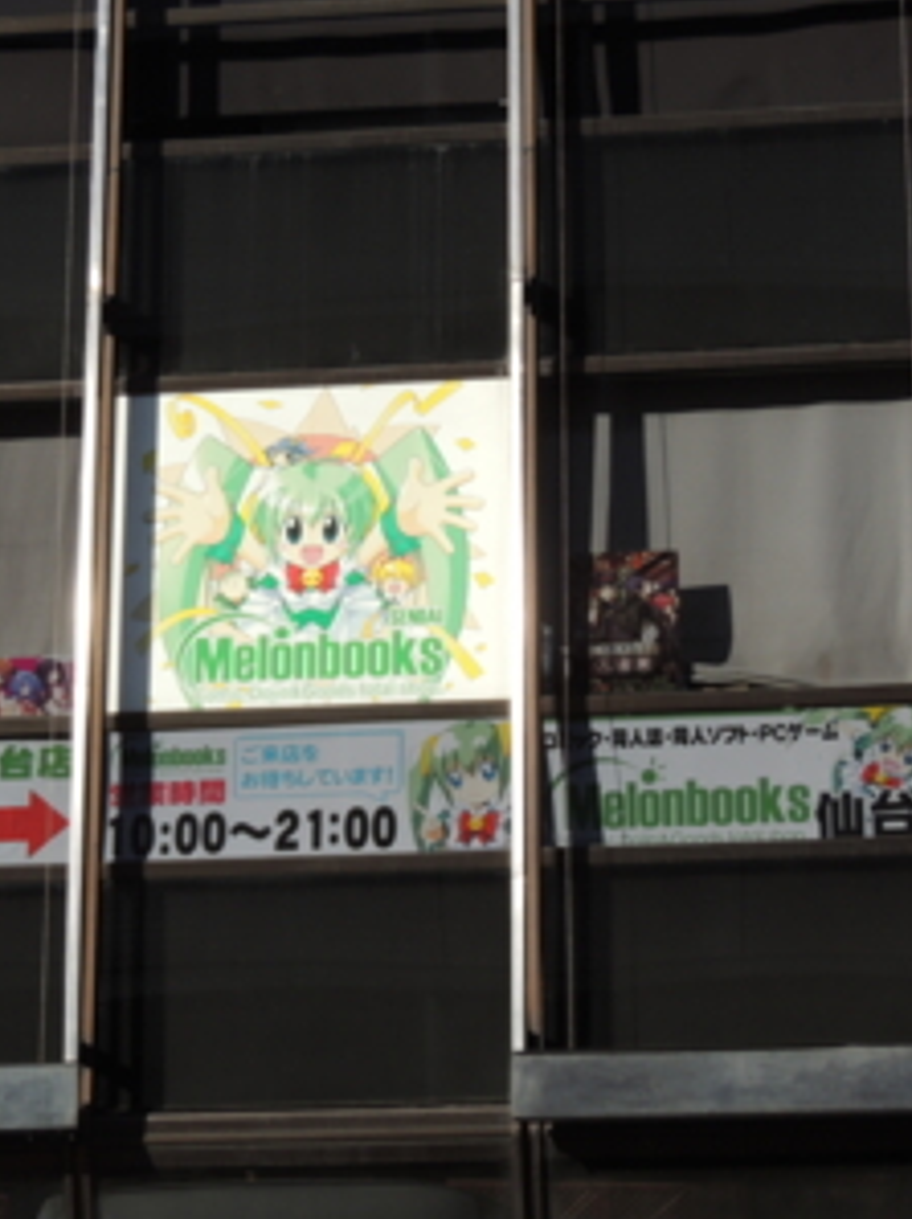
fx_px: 4819
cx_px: 274
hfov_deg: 10.8
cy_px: 626
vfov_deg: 14.4
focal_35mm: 137
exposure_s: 1/640
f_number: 4
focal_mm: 15.1
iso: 100
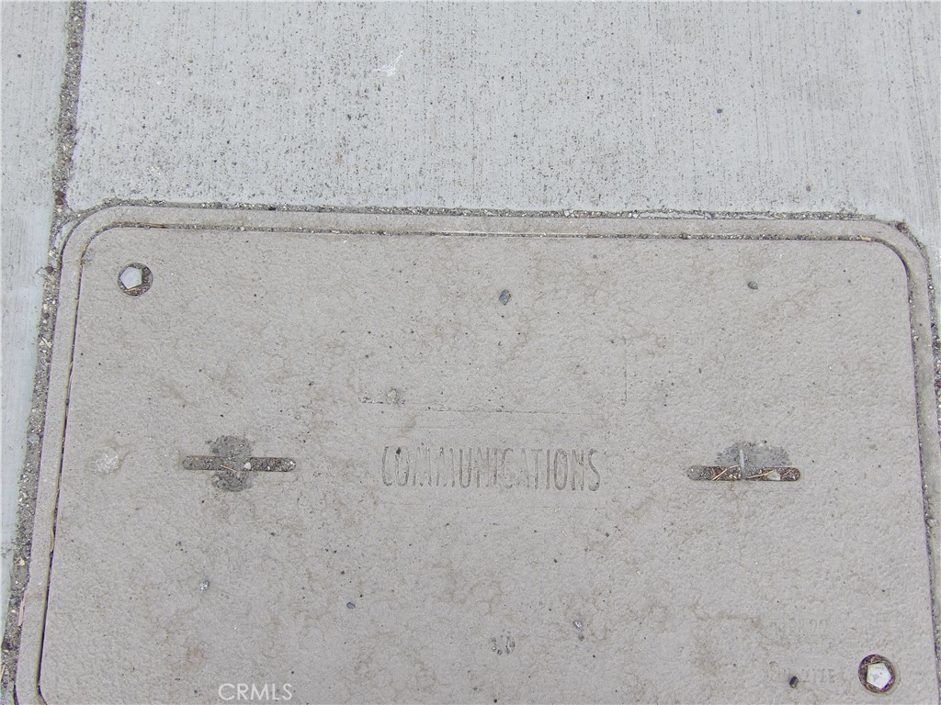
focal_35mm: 39
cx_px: 470
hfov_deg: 47.9
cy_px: 352
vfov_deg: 36.8
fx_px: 1060
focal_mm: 7
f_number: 3.7
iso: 100
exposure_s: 1/520
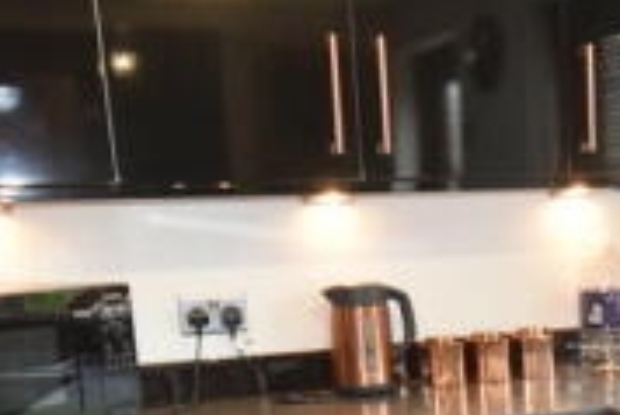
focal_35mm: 61
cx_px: 552
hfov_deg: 31.5
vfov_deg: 21.4
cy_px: 441
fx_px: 1049
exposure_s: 1/80
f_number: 4.5
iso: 800
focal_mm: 11
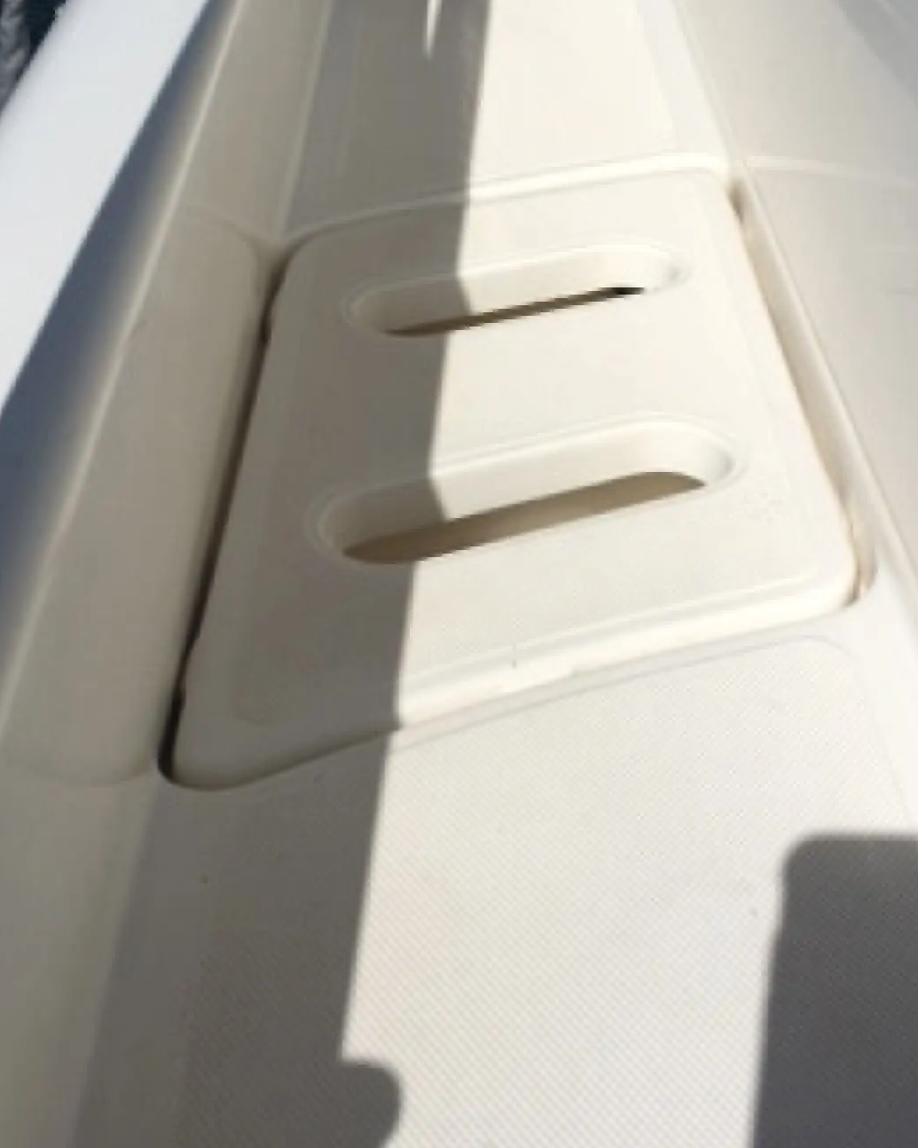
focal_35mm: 56
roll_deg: -2.8
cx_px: 481
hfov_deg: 27.1
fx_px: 1902
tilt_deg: -19.6
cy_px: 185
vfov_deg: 32.4
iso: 25
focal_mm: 4.15
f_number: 2.2
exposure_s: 1/7692
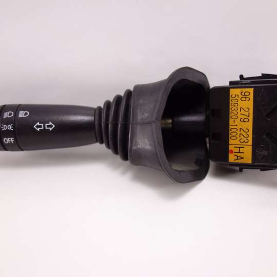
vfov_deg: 46.0
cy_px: 139
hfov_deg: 46.0
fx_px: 326
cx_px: 153
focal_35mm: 36
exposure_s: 1/100
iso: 125
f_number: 2
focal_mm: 10.4
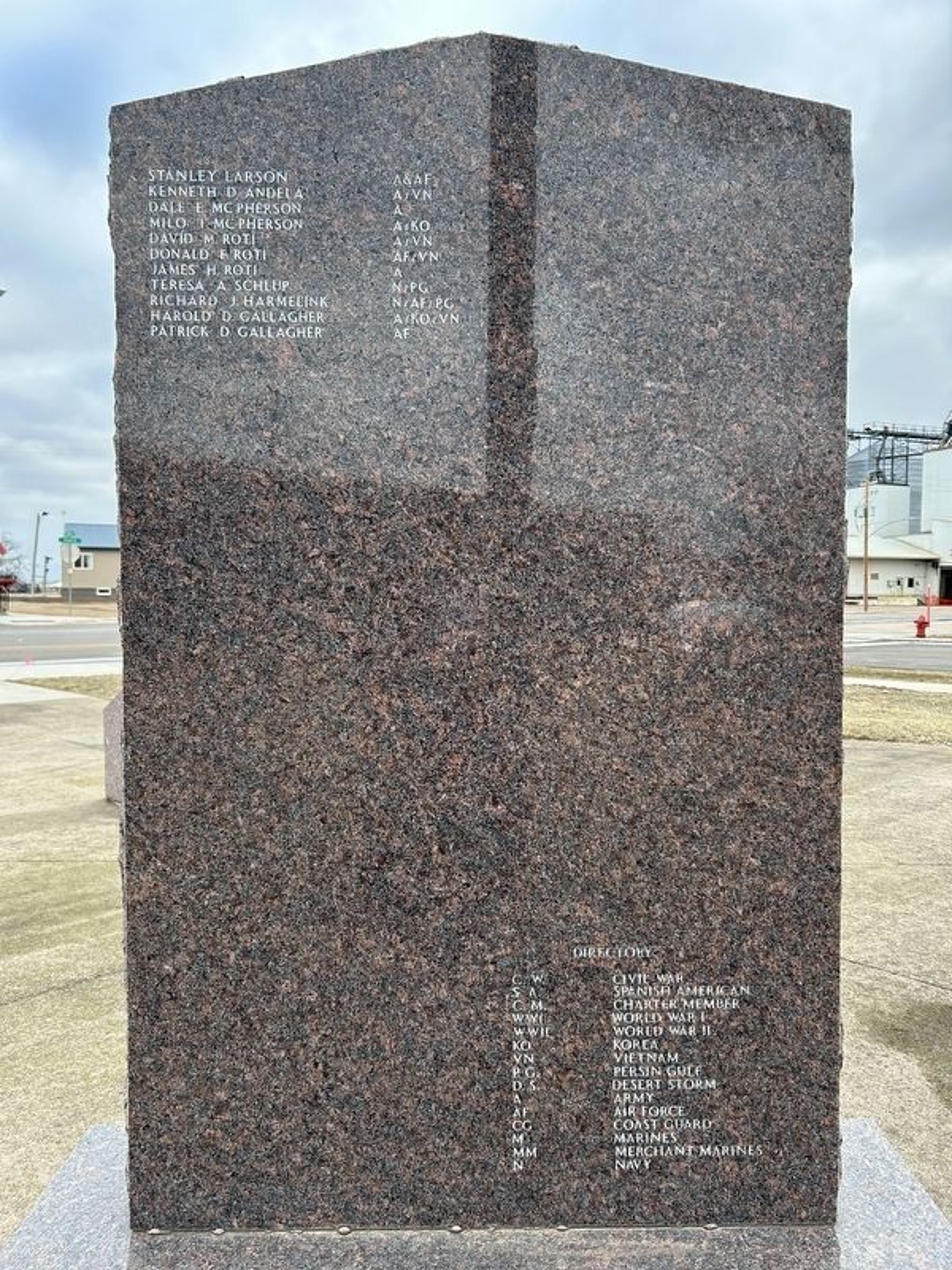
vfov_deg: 67.3
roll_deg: -0.5
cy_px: 635
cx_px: 476
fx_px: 953
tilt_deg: -3.3
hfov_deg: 53.1
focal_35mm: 26
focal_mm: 5.7
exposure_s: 1/307
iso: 50
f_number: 1.5
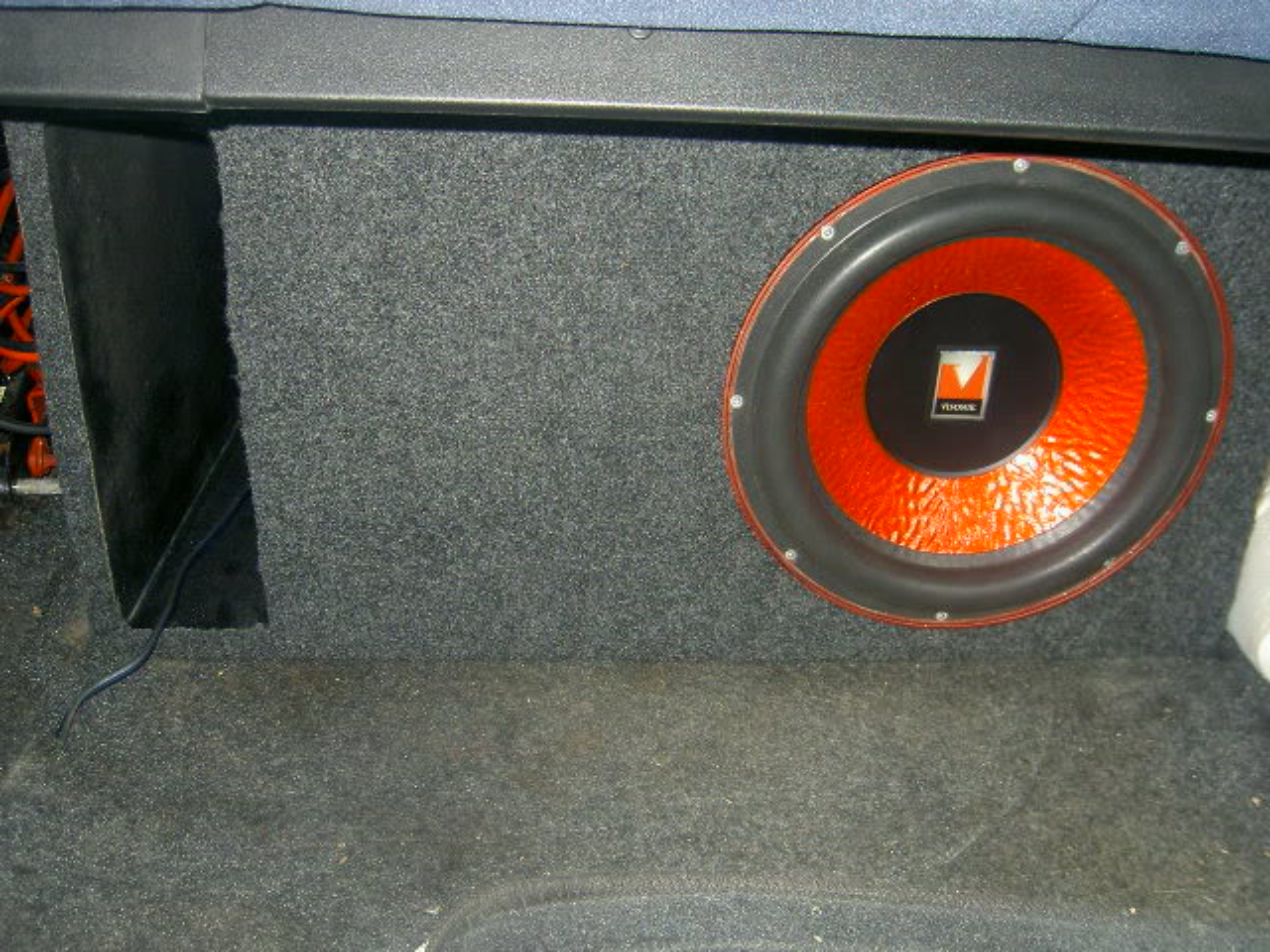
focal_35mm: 34
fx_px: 1247
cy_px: 476
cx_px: 635
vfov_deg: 41.8
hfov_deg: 54.0
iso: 100
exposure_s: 1/60
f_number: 2.8
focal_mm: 5.6
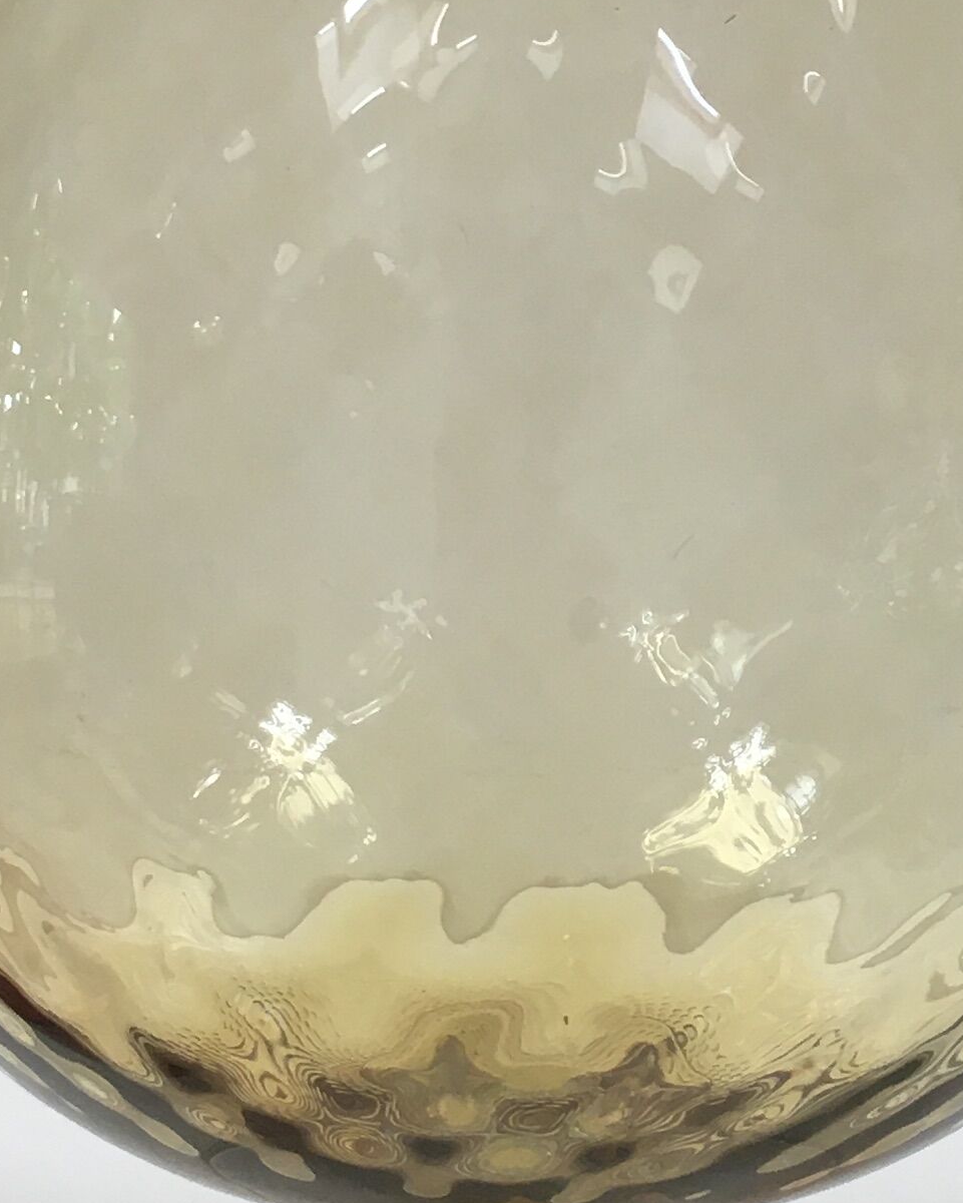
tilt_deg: -8.2
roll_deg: +0.3
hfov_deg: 16.1
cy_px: 454
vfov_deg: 20.1
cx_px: 690
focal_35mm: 95
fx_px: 3384
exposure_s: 1/33
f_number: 2.2
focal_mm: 4.15
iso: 25
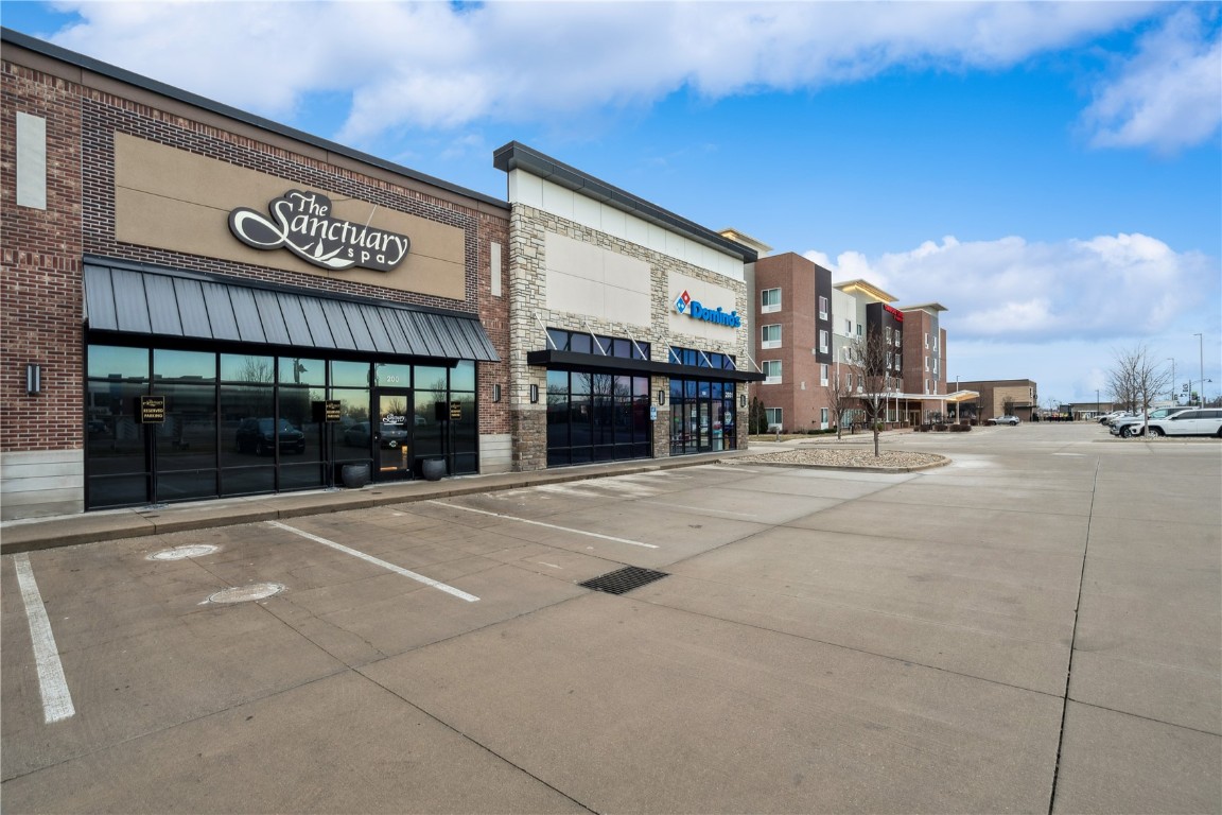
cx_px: 611
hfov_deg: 96.7
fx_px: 543
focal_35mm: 16
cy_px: 408
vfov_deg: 73.7
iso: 400
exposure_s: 1/13
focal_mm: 16
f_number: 10
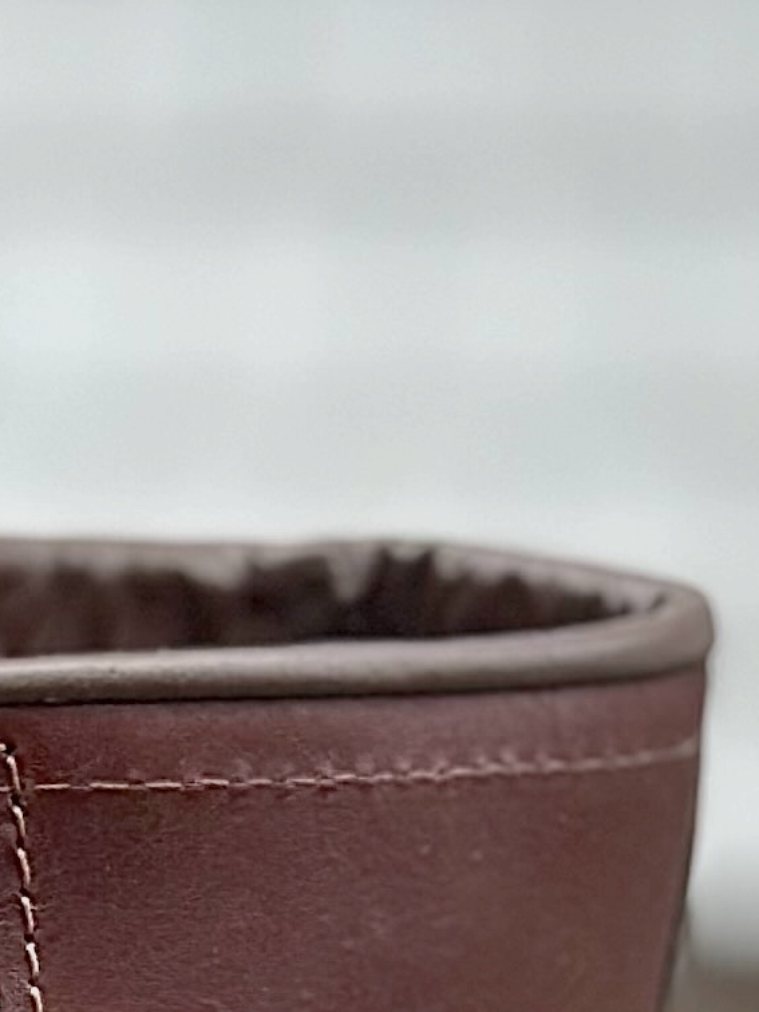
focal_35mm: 256
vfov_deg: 7.4
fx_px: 7484
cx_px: -882
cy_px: 1989
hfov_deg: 5.6
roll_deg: +0.1
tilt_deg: -15.3
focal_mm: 6.86
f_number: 1.78
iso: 80
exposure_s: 1/253
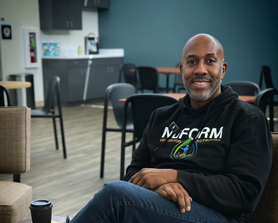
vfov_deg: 24.0
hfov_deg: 30.0
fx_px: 518
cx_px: 140
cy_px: 165
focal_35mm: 63
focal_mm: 6.76
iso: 160
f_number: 1.78
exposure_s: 1/151
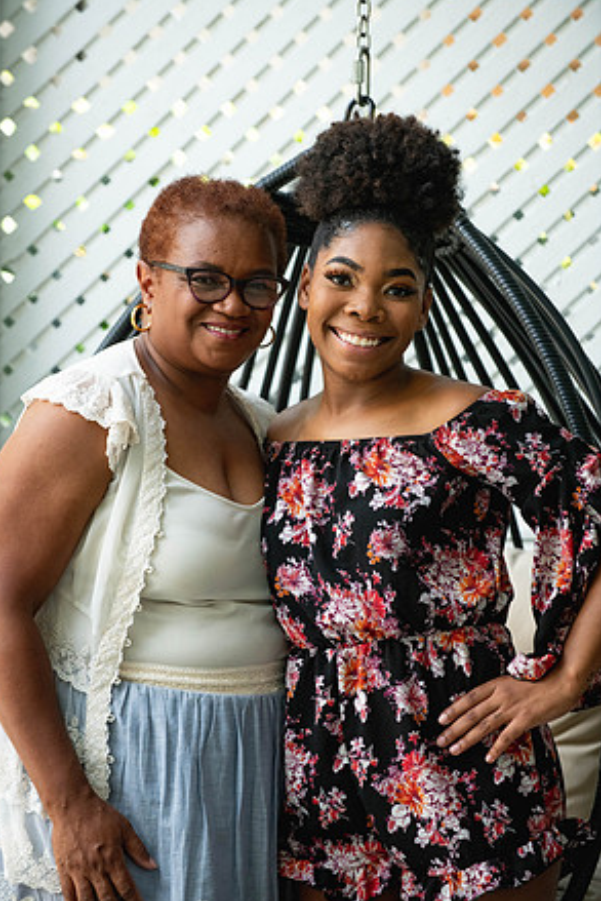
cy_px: 456
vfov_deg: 12.5
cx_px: 295
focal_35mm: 164
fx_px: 4103
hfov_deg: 8.4
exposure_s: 1/640
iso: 1250
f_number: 5.6
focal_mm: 160
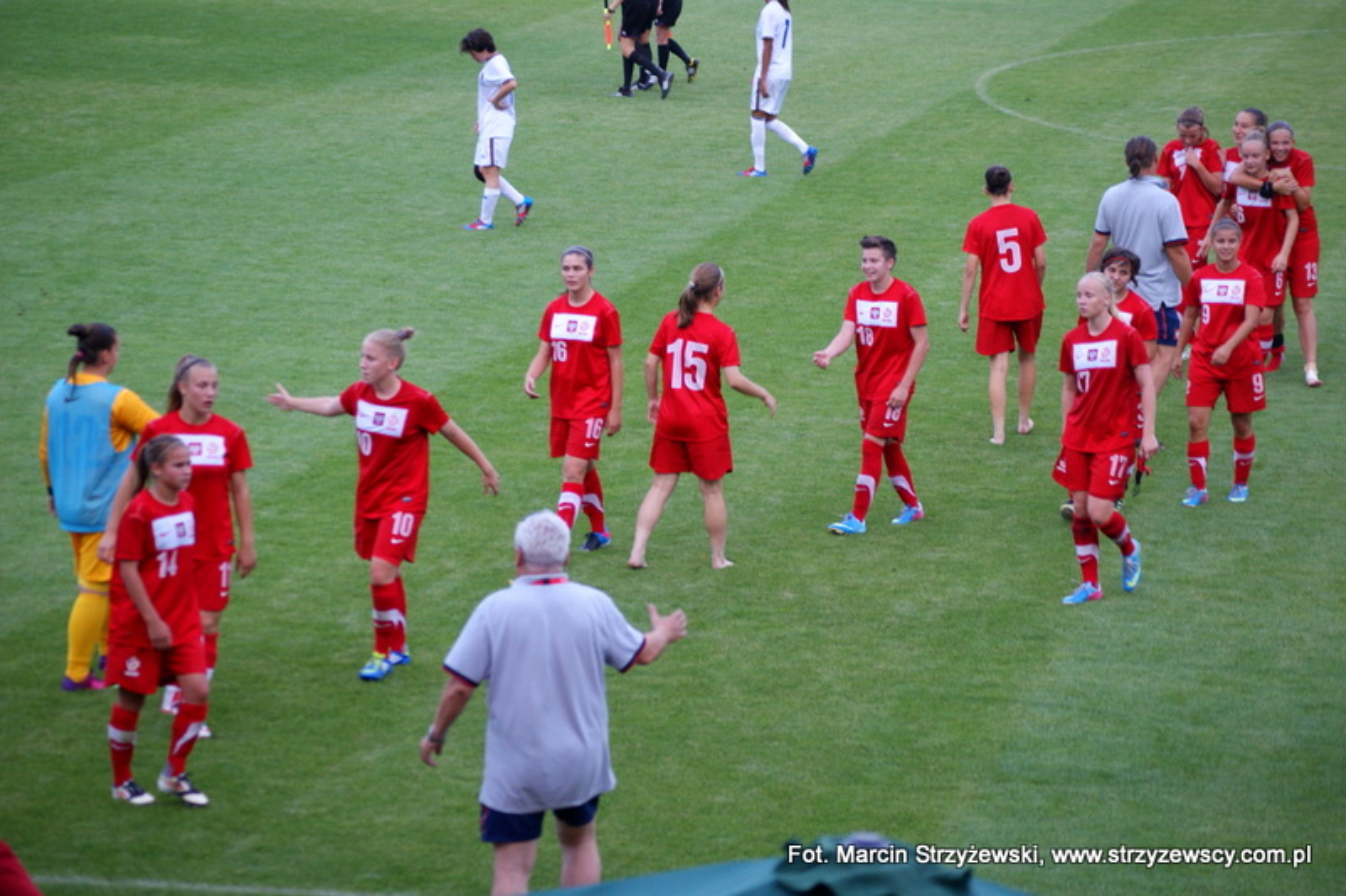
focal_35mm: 135
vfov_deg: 10.2
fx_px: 5046
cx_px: 673
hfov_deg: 15.2
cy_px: 448
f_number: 4
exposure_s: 1/160
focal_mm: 90
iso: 400
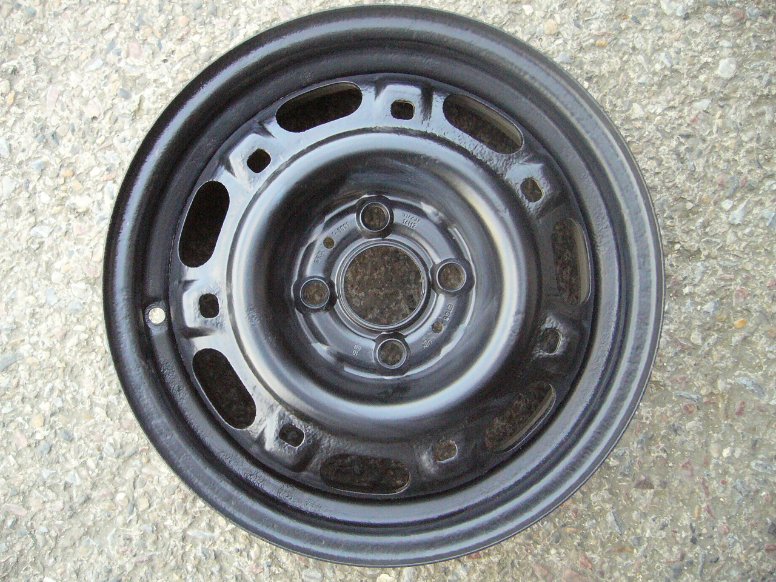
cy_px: 291
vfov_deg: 40.7
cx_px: 388
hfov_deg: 52.6
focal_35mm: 35
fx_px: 785
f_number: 2.8
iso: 400
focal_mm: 5.8
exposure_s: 1/250
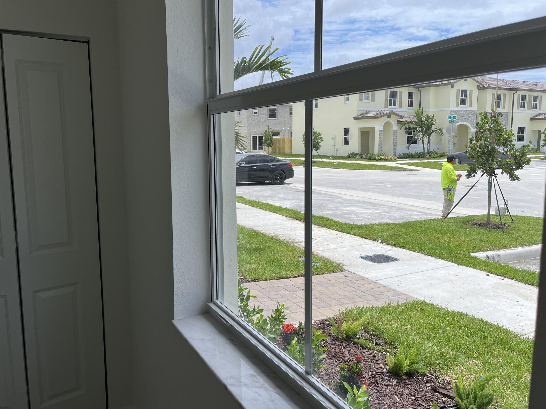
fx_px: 442
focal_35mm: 28
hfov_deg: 63.4
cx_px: 254
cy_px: 201
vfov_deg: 49.7
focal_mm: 5.1
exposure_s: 1/1695
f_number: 1.6
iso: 50
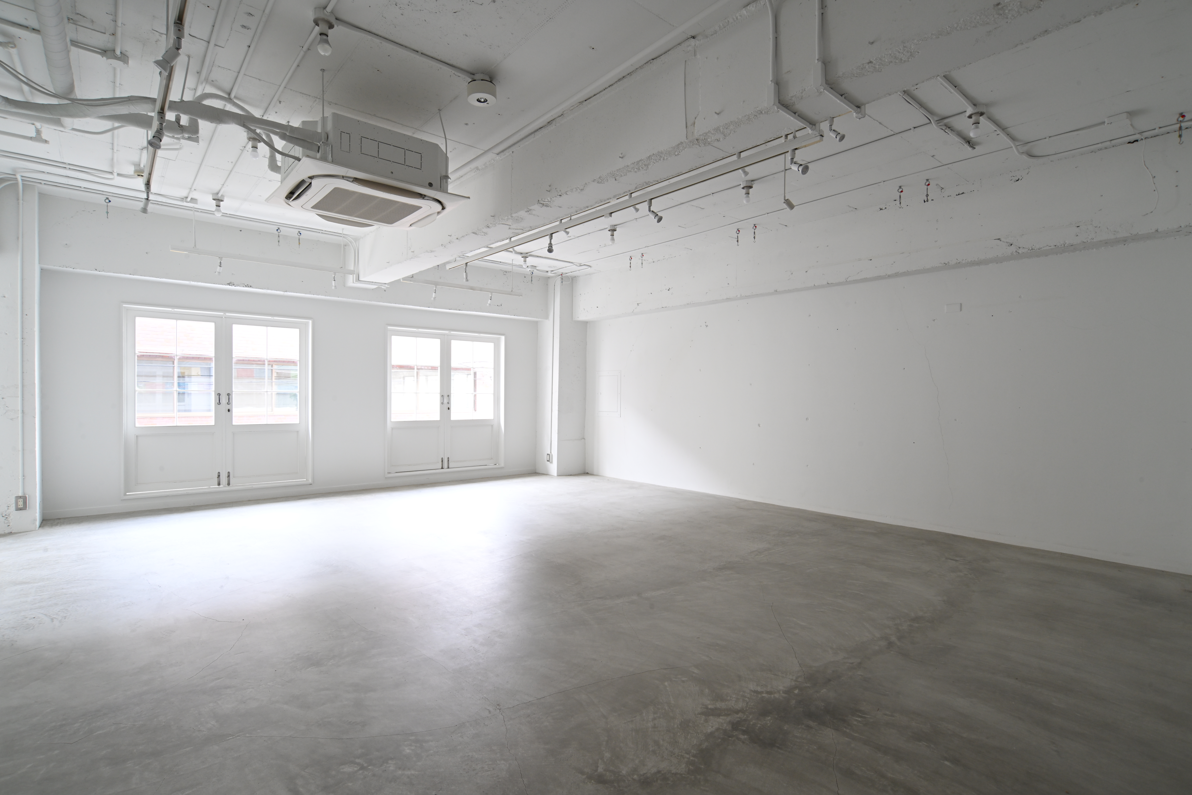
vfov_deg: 67.4
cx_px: 596
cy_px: 398
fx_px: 596
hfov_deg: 90.0
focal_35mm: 18
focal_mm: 18
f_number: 16
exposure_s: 1/2.5
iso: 400
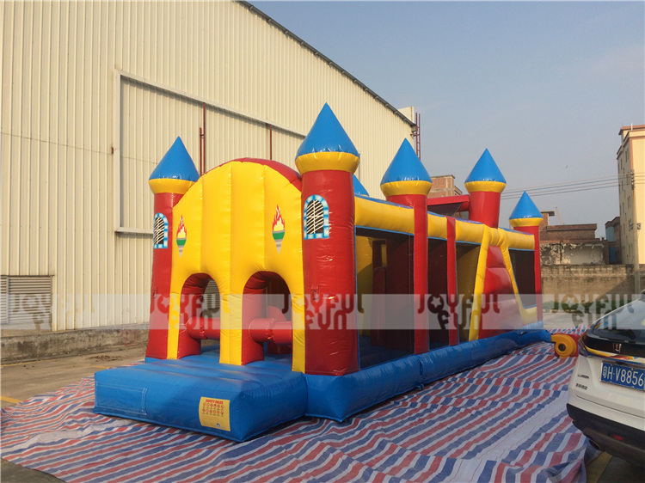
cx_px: 322
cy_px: 242
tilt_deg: +2.8
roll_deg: +2.2
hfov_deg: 61.7
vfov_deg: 48.2
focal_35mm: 29
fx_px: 540
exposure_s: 1/1866
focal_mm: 4.15
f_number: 2.2
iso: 32
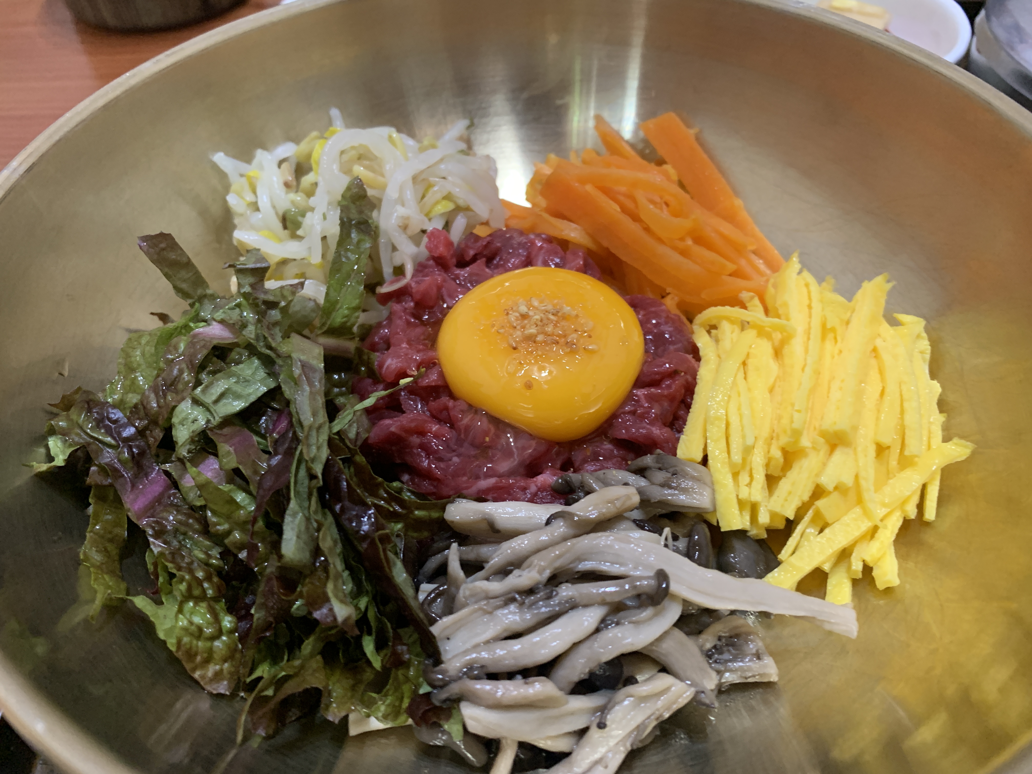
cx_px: 516
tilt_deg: -50.0
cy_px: 387
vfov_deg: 53.1
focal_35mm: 26
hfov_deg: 67.3
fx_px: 775
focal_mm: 4.25
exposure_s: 1/60
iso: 250
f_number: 1.8
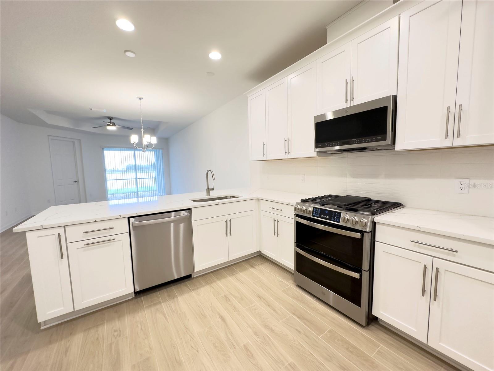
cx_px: 247
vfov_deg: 85.7
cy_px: 186
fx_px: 200
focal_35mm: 14
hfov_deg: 102.1
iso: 200
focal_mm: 2.22
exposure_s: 1/60
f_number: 2.2
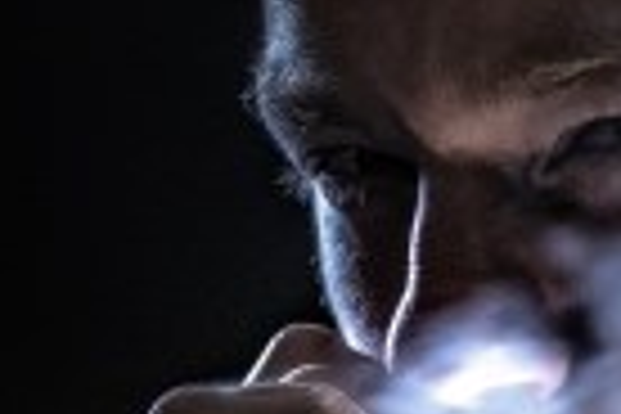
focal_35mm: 732
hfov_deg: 2.8
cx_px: 698
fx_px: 12626
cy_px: 324
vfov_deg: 1.9
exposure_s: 1/160
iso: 640
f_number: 2
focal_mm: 135
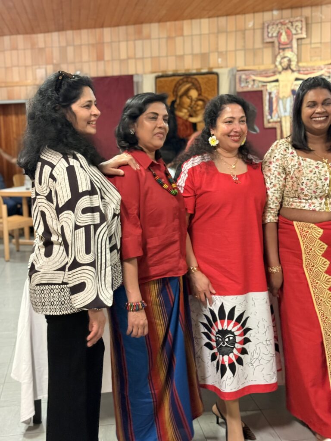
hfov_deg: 30.3
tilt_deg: -7.9
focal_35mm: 48
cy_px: 220
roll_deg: +1.9
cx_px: 166
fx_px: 612
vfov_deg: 39.7
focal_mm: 6.76
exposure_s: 1/25
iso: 640
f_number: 1.78
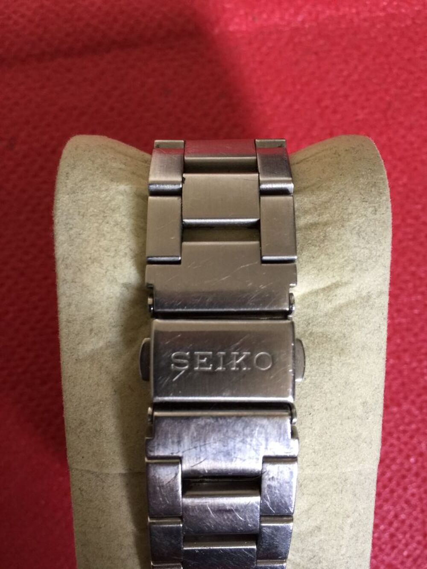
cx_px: 214
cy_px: 284
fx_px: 477
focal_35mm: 29
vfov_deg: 61.7
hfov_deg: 48.2
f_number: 2.2
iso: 80
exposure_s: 1/17
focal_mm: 4.15
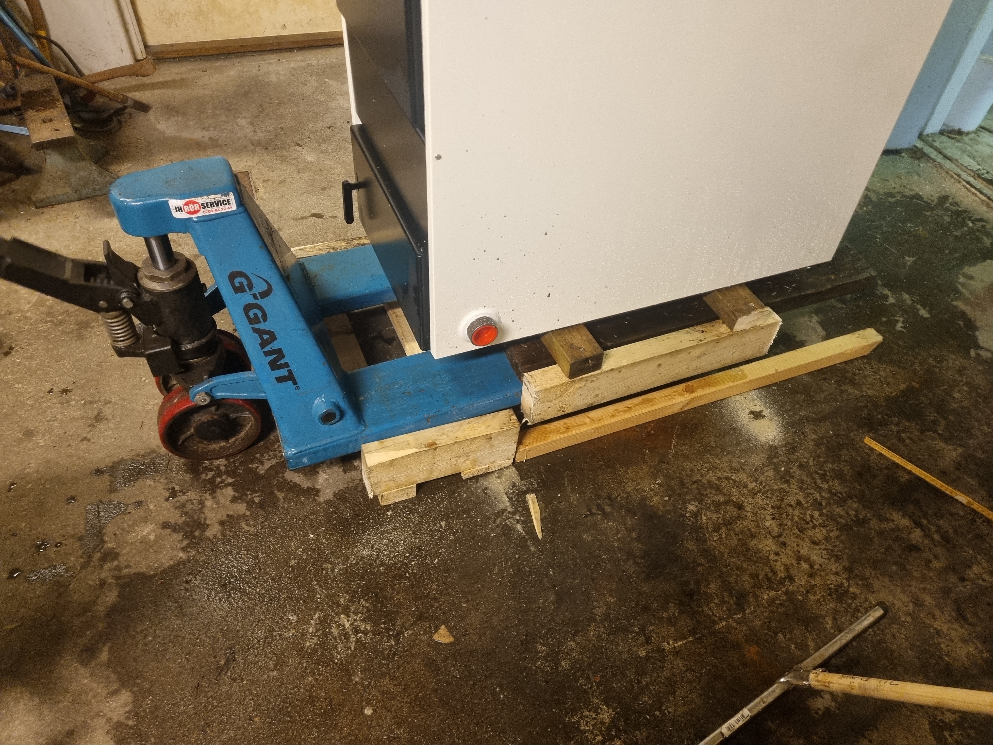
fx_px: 746
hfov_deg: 67.3
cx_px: 496
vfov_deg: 53.1
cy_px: 372
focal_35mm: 26
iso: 640
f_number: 1.8
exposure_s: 1/50
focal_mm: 5.4
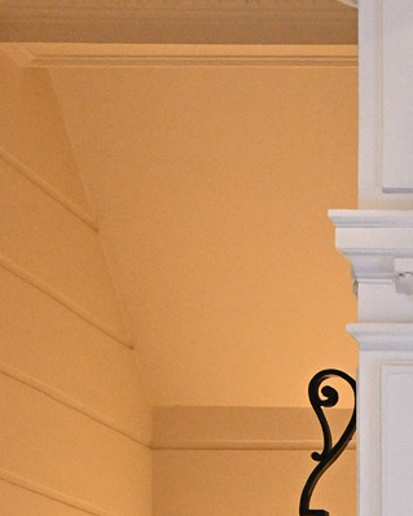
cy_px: 934
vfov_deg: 9.9
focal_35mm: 184
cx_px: 883
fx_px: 2812
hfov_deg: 7.9
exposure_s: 1/60
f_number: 4
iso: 2500
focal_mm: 36
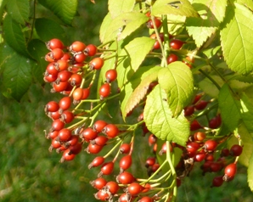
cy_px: 131
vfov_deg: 2.4
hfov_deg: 3.0
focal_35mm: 642
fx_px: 4804
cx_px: 126
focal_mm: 40
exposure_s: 1/125
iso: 125
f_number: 5.9
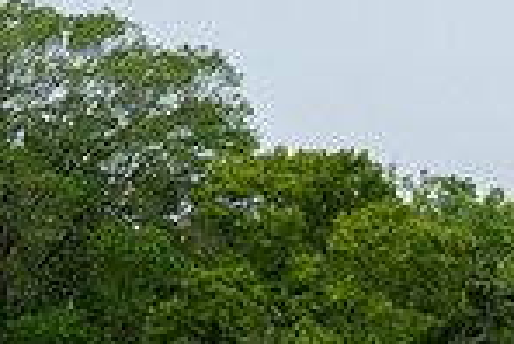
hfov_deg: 3.5
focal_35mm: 581
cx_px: 712
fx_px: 8303
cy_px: 614
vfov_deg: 2.4
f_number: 10
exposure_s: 1/200
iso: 200
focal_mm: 80
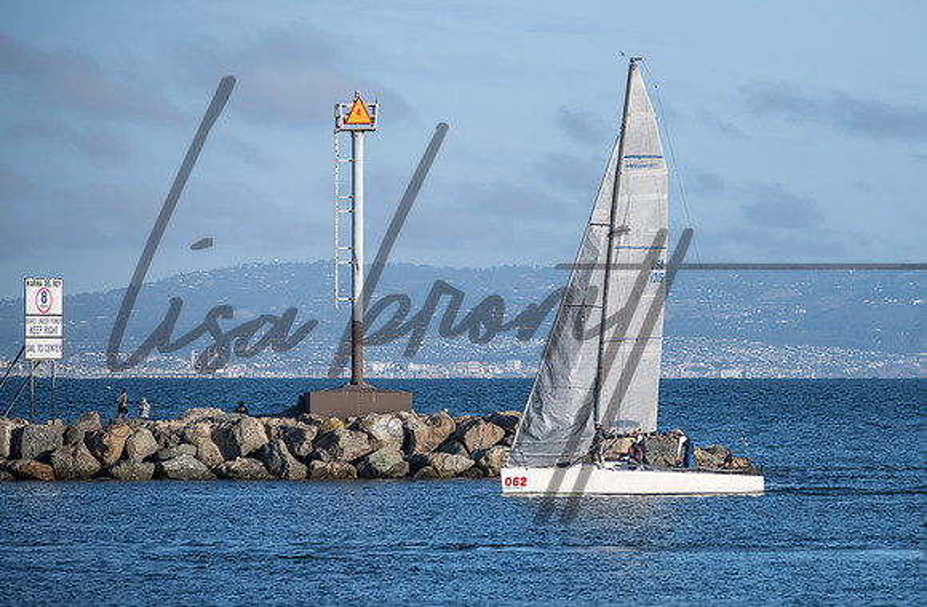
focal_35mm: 266
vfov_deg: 5.1
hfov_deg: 7.8
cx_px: 613
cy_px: 298
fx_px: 6808
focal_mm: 200
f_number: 6.3
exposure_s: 1/1600
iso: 320
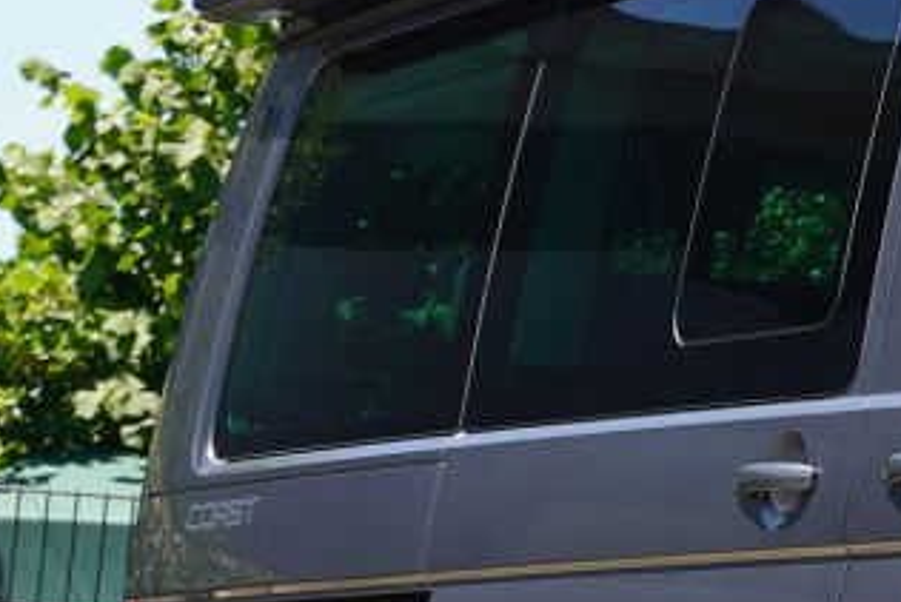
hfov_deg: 7.1
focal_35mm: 279
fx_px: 6973
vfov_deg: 4.9
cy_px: 285
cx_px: 1759
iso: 100
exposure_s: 1/160
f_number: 5
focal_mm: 55.1
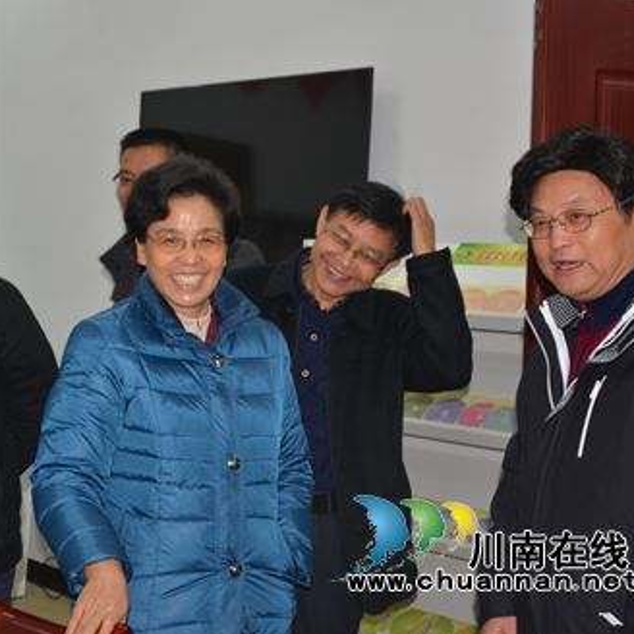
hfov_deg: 27.6
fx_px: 1285
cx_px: 226
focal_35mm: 62
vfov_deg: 27.7
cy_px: 318
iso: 100
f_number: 3.8
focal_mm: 32
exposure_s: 1/60
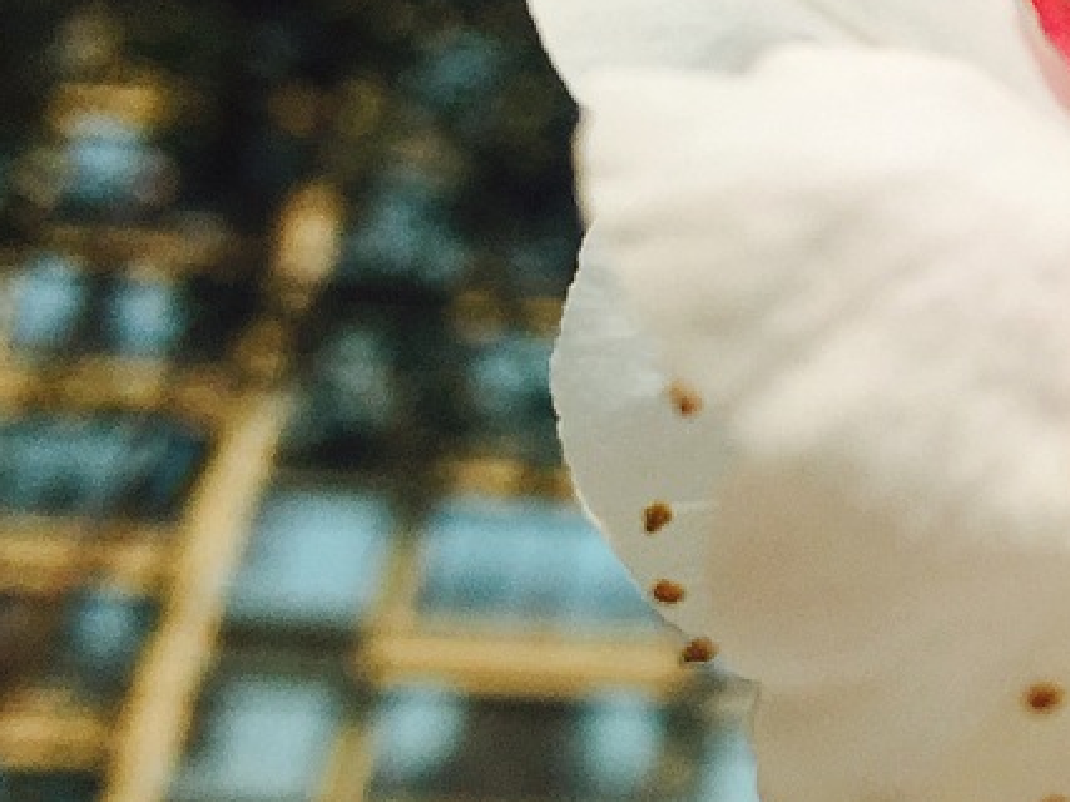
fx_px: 2688
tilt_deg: +37.4
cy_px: 313
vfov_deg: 16.9
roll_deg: -2.5
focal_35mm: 87
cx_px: 1403
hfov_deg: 20.5
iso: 32
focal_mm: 4.15
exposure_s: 1/3300
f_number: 2.2
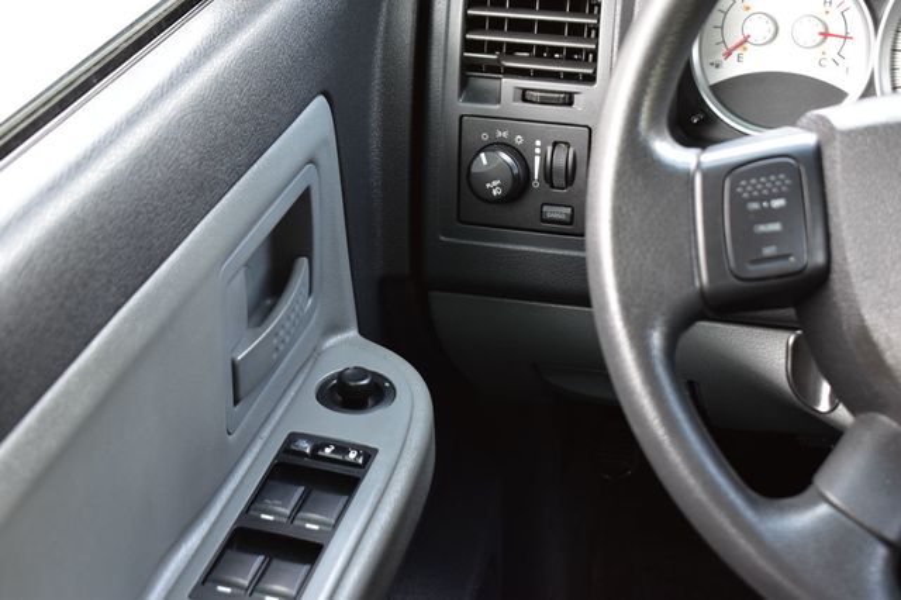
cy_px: 300
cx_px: 450
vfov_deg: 20.1
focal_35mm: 68
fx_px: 1688
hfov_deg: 29.9
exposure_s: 1/20
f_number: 6.3
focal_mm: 45
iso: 400
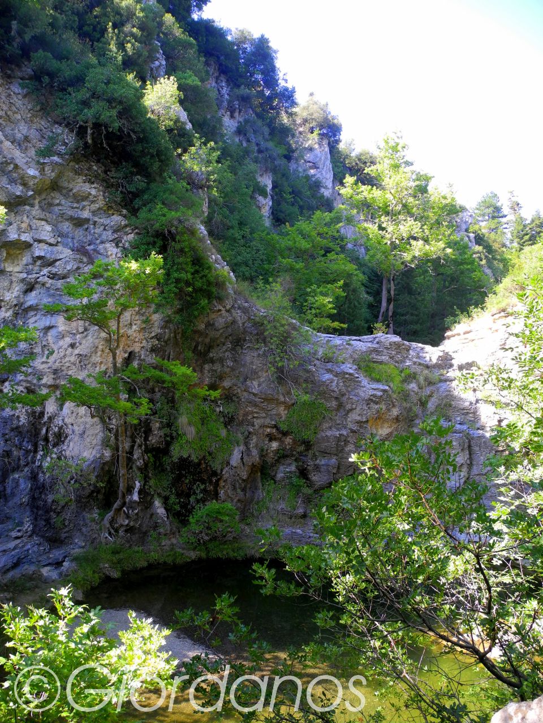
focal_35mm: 28
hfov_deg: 49.7
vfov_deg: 63.4
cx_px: 272
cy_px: 362
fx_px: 586
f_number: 2.8
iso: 100
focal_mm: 6
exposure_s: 1/125
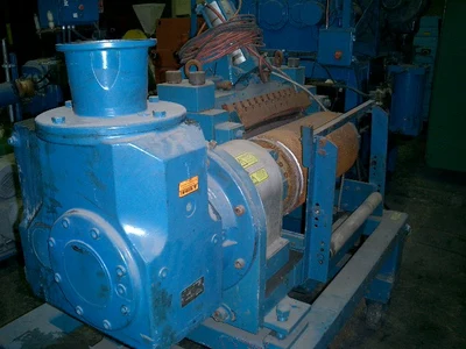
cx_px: 233
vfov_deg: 40.7
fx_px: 471
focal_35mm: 35
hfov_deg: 52.6
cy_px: 174
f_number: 4.2
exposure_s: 1/40
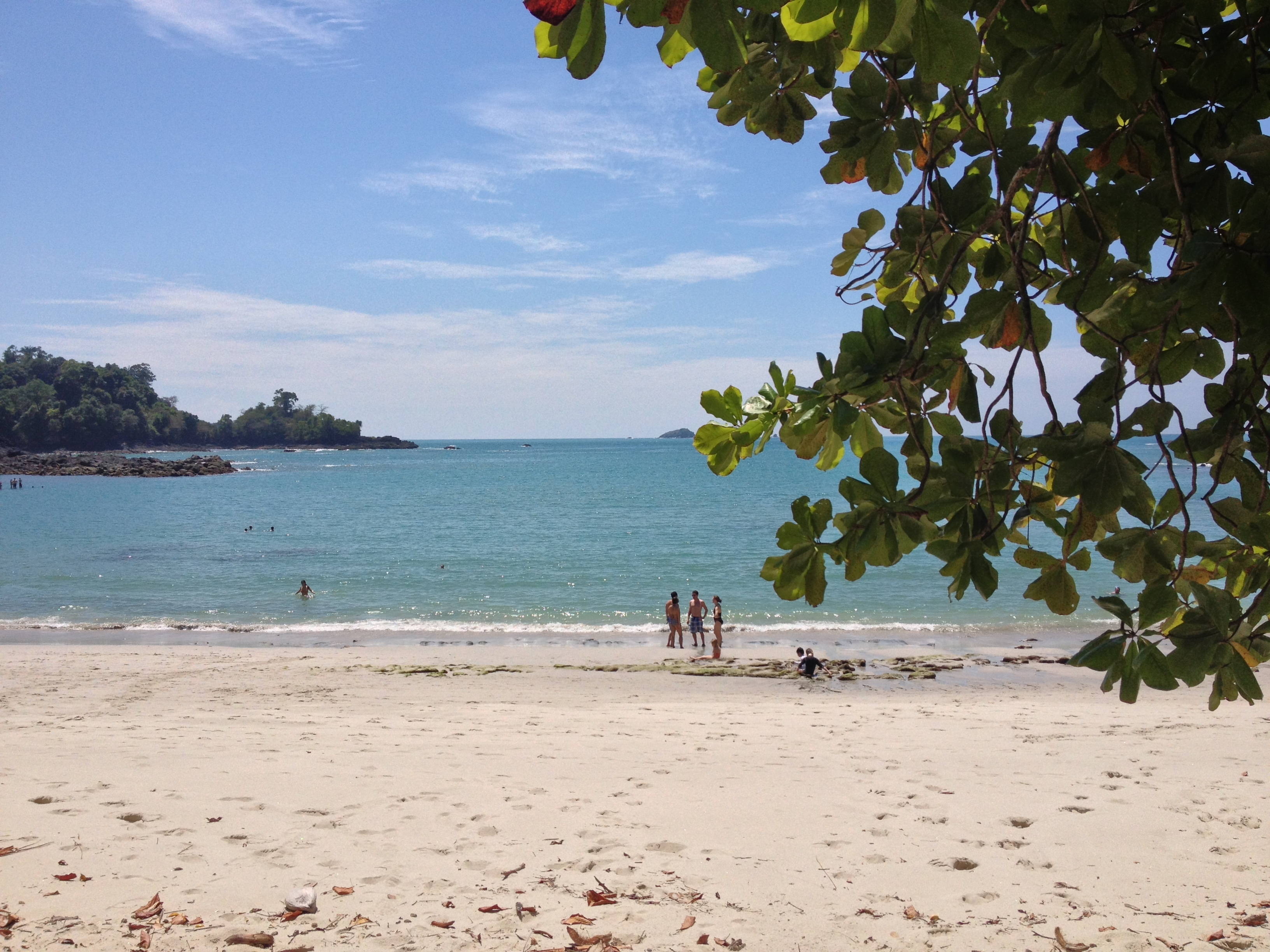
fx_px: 1284
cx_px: 635
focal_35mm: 35
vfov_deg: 40.7
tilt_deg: -4.9
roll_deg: +1.1
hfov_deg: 52.6
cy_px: 476
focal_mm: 4.28
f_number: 2.4
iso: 50
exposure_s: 1/2907
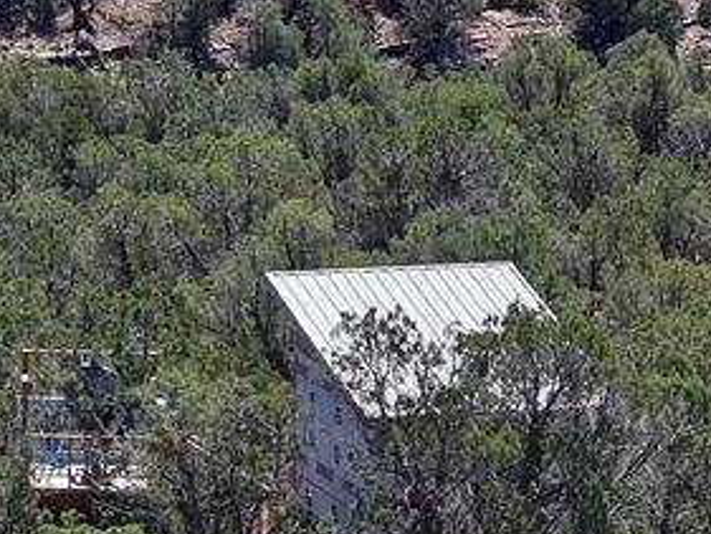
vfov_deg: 5.8
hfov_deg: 7.7
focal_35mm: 255
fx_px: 5240
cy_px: -127
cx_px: -4
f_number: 2.8
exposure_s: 1/1600
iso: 130
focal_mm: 19.35
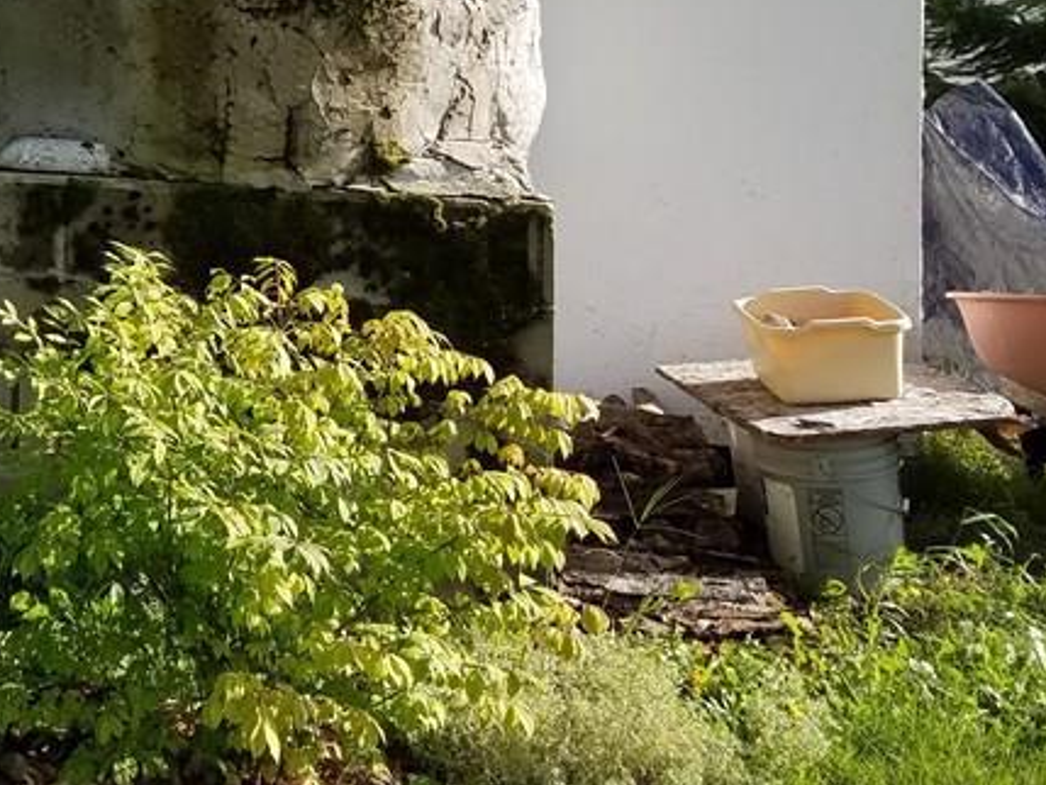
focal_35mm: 62
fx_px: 1874
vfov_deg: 22.2
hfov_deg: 28.6
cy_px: -110
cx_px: -78
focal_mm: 4.2
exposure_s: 1/1312
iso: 50
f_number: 1.7
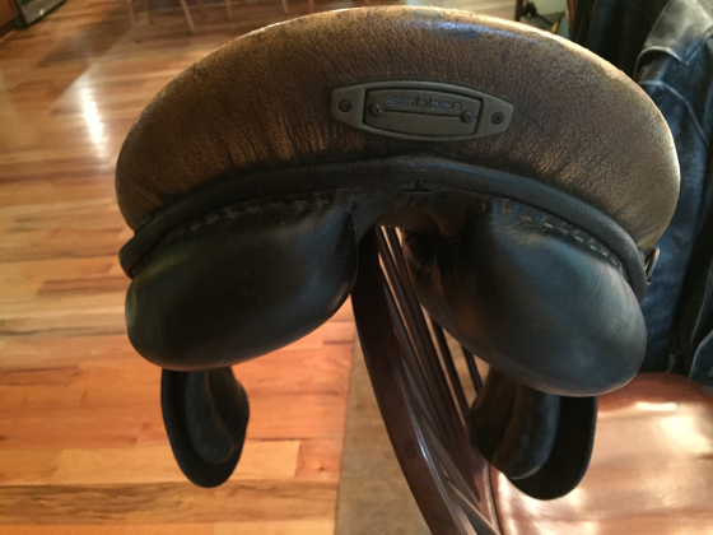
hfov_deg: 61.7
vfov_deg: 48.2
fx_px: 597
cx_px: 356
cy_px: 268
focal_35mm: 29
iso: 640
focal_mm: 4.15
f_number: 2.2
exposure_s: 1/15
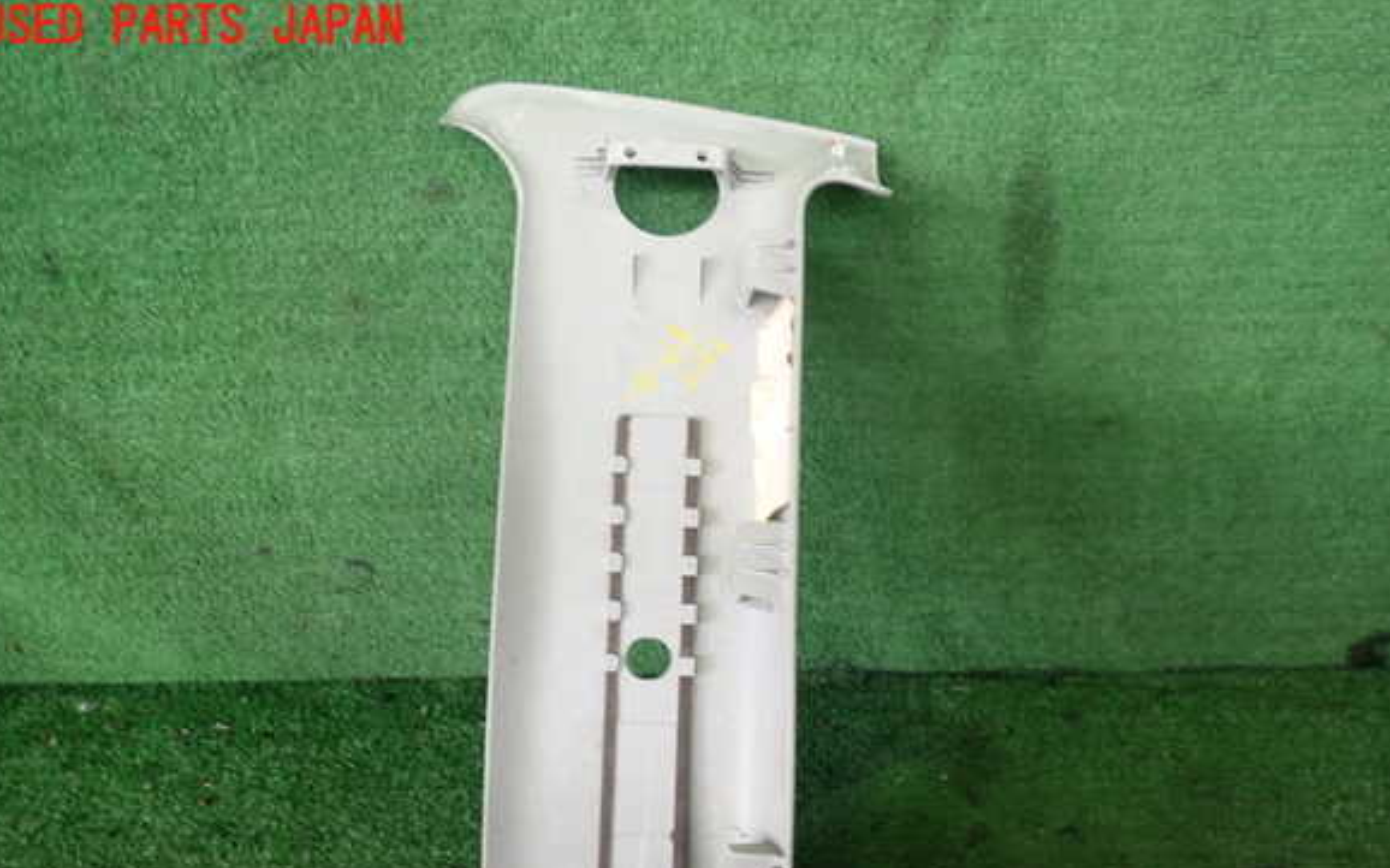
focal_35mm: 33
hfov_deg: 58.2
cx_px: 688
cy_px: 539
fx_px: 1250
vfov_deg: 38.1
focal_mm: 5.4
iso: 200
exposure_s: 1/60
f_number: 2.3
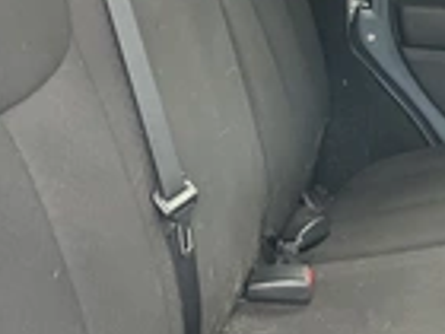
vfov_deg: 16.7
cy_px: -105
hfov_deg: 23.5
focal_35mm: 83
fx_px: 1067
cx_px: 251
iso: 64
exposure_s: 1/73
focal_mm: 3
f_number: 1.8
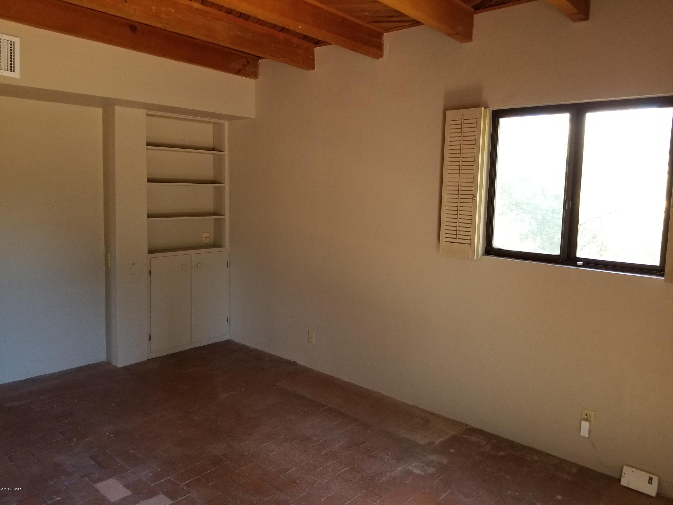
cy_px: 252
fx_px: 505
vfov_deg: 53.1
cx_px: 336
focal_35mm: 26
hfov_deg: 67.3
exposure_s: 1/40
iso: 200
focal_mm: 4.25
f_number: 1.7
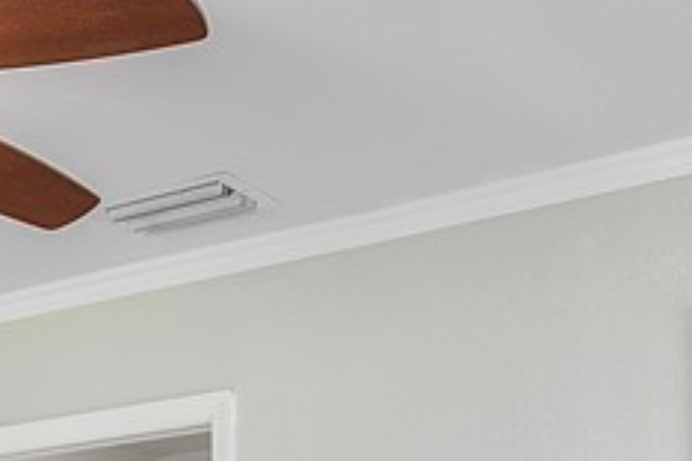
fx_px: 1518
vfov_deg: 15.2
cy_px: 795
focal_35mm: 79
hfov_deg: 22.9
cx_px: -204
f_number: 8
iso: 400
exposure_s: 1/15
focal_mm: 17
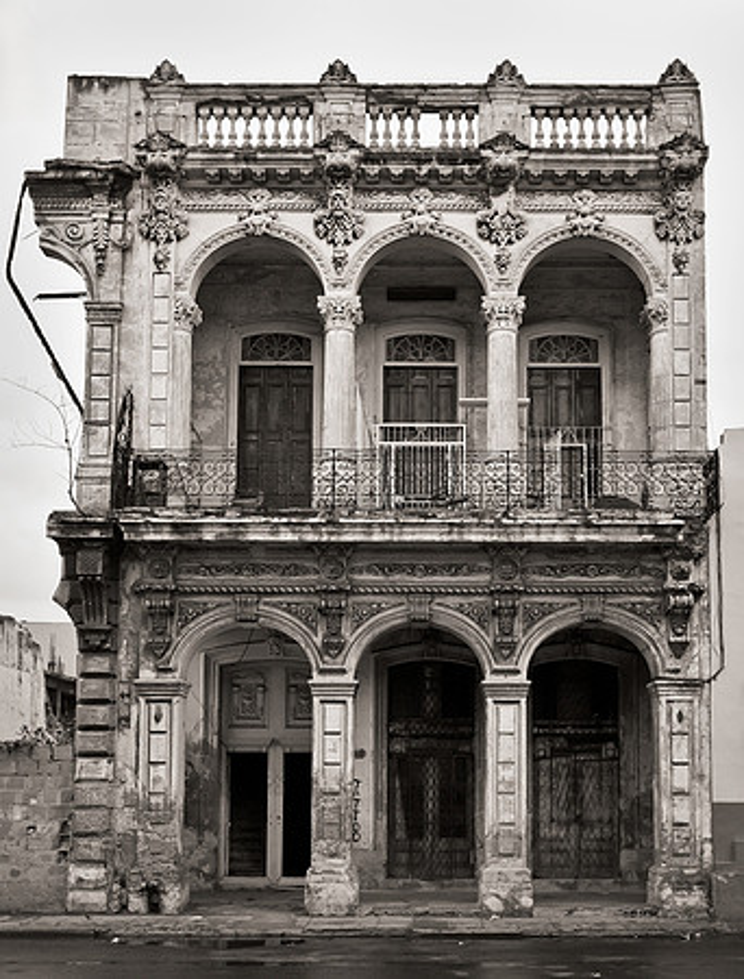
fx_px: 1137
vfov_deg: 46.6
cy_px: 490
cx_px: 372
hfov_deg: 36.2
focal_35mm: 40
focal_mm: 20
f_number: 1.8
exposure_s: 1/800
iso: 400
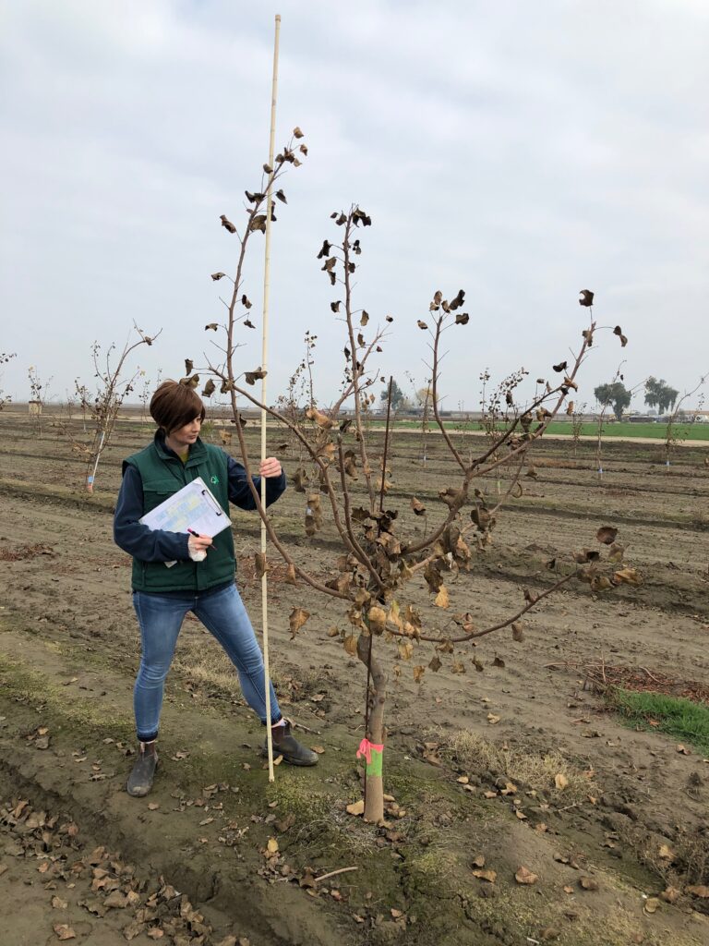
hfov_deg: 49.7
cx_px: 354
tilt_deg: -3.5
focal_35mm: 28
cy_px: 473
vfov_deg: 63.4
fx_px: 765
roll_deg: -2.9
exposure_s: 1/1548
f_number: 1.8
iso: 20
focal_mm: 4
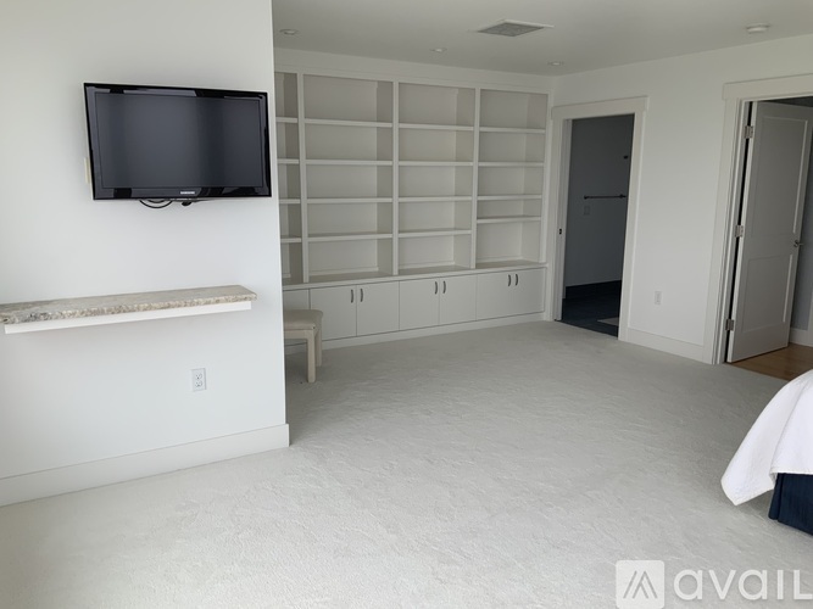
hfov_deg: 61.7
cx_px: 406
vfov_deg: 48.2
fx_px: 681
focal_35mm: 29
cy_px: 304
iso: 16
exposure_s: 1/120
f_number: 1.8
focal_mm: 3
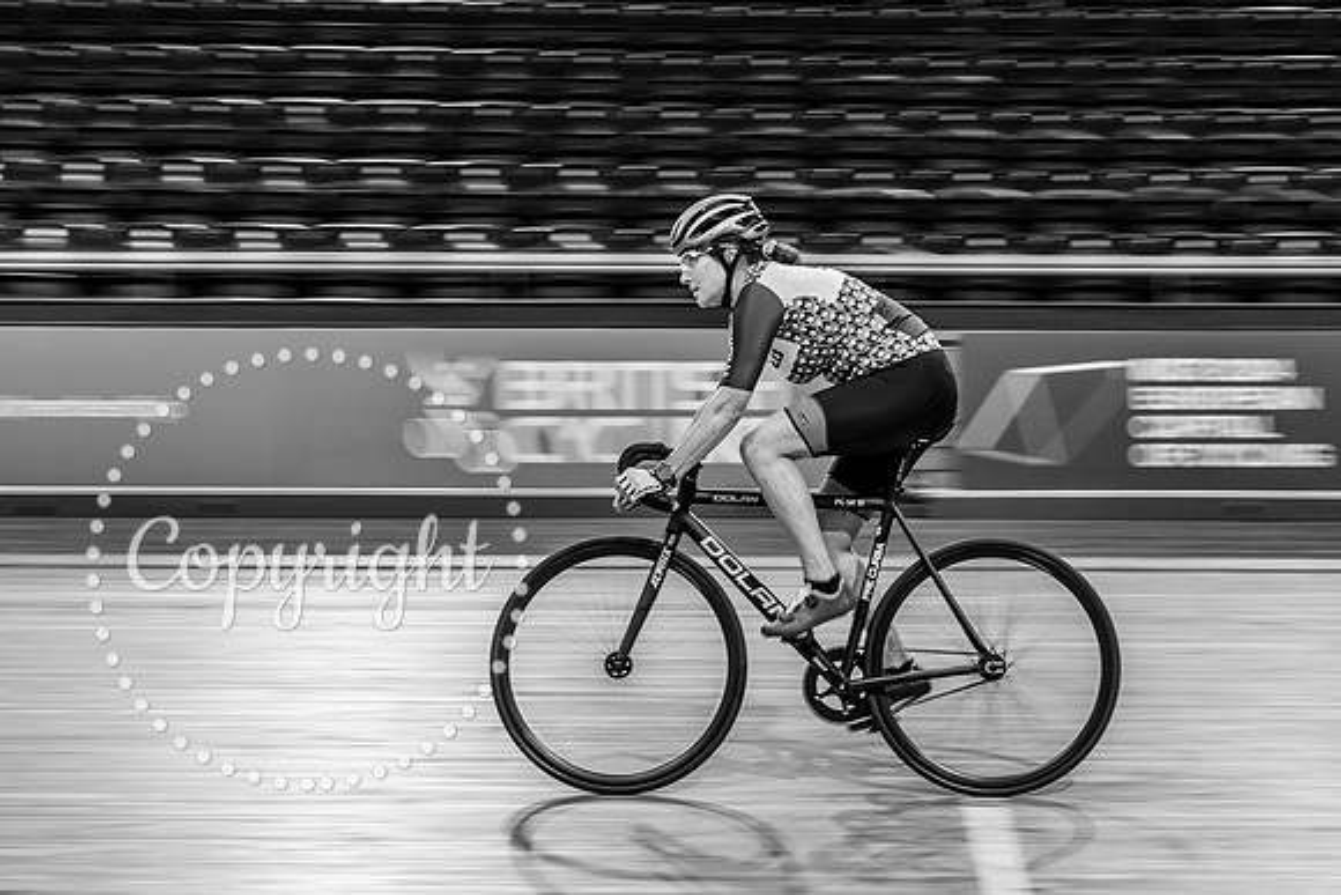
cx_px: 780
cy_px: 374
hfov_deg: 24.4
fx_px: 3103
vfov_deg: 16.4
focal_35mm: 83
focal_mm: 70
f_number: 4.5
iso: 1000
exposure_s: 1/100
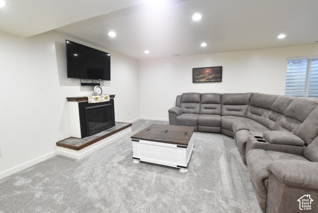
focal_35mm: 15
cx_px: 159
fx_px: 133
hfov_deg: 100.4
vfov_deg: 77.4
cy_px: 106
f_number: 8
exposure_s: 1/30
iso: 3200
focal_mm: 10
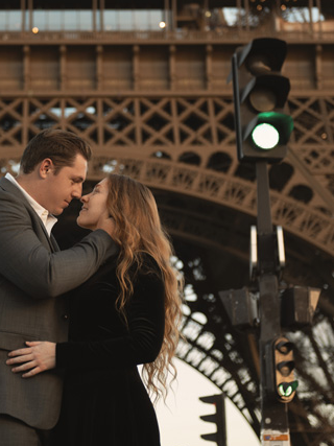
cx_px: 67
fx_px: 1158
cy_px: 183
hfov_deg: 16.3
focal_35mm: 90
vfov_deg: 21.8
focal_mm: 50
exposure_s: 1/400
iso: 500
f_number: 2.8
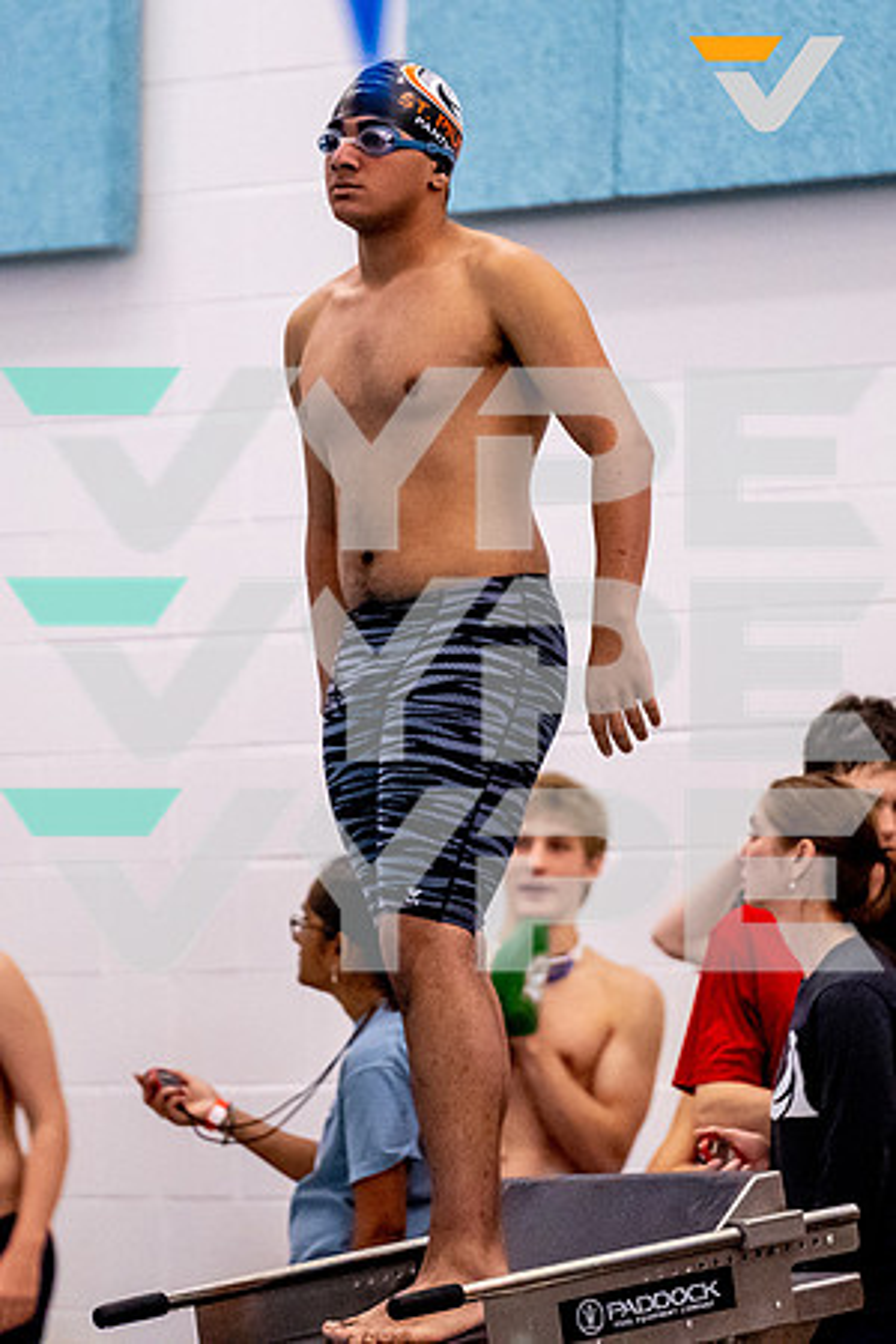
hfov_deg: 3.9
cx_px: 428
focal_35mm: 348
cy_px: 564
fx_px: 13006
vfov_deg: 5.9
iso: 6400
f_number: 2.8
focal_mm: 200
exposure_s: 1/1600
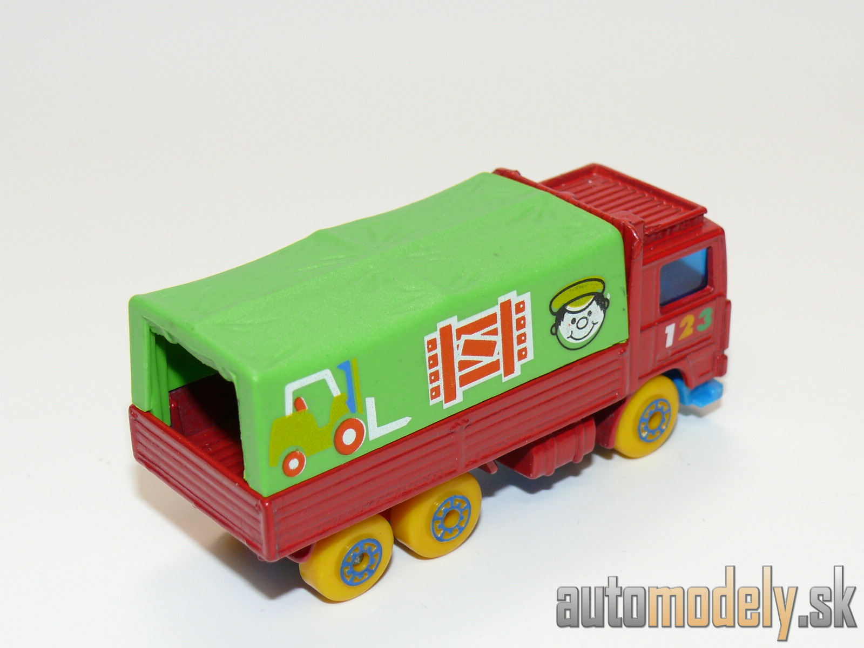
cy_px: 324
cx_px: 432
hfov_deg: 26.3
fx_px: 1847
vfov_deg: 19.9
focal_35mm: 74
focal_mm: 11.2
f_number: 4
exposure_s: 1/30
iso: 100
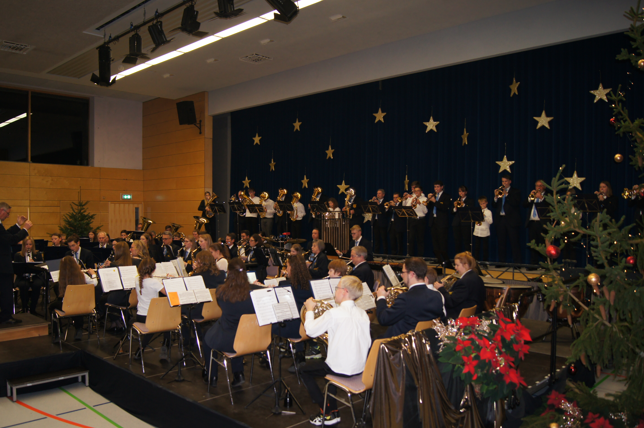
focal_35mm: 29
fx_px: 518
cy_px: 220
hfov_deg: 63.7
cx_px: 321
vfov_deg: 44.9
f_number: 4
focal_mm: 18
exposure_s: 1/60
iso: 400
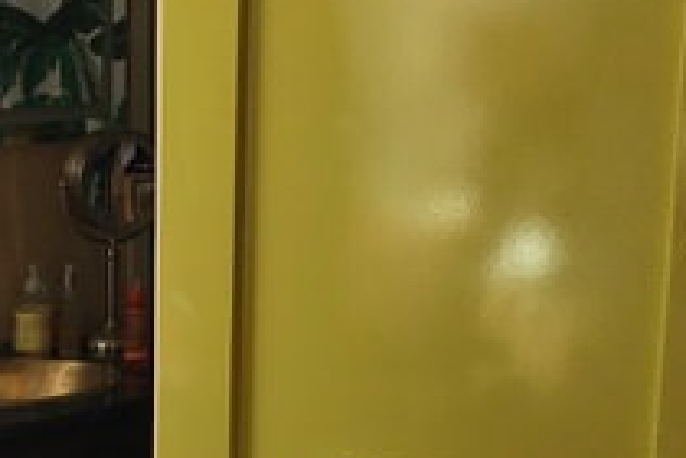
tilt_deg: -11.9
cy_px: 365
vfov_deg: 14.0
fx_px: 1848
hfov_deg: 20.7
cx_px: 114
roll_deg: -0.7
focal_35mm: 97
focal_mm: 3.99
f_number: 1.8
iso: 20
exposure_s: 1/206
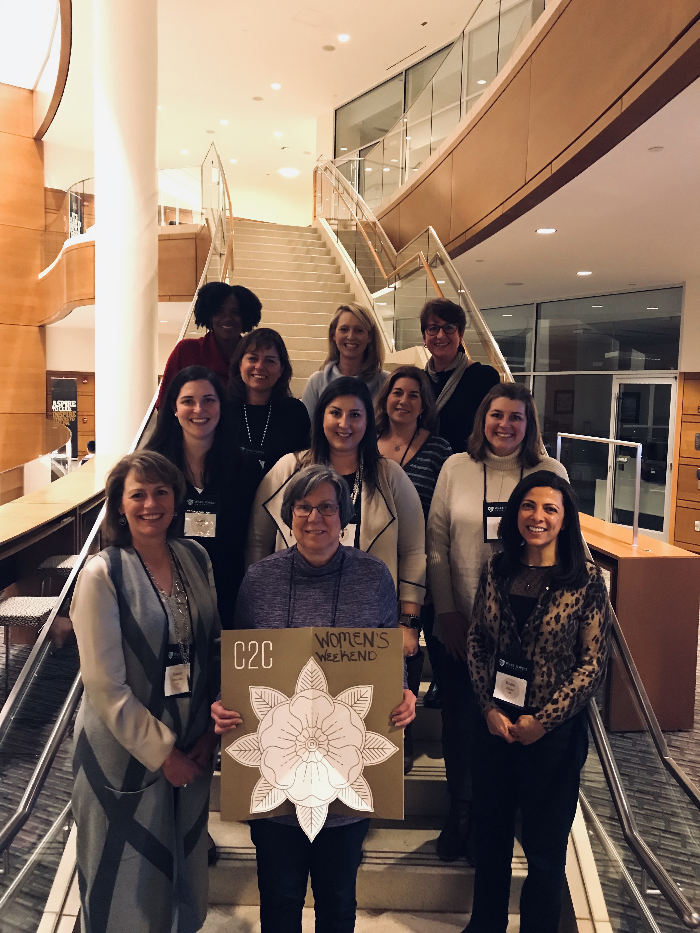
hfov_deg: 49.7
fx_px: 755
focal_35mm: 28
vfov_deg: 63.4
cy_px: 466
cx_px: 350
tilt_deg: -4.0
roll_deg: -2.0
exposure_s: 1/5
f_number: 1.8
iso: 80
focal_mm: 3.99
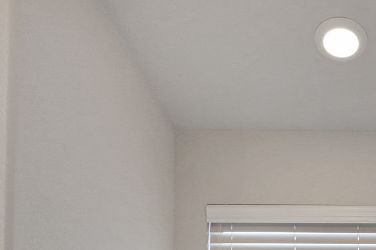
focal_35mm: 46
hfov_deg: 38.8
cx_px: 360
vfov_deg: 20.0
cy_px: 464
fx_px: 480
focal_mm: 12
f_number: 9
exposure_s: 1/10
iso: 500
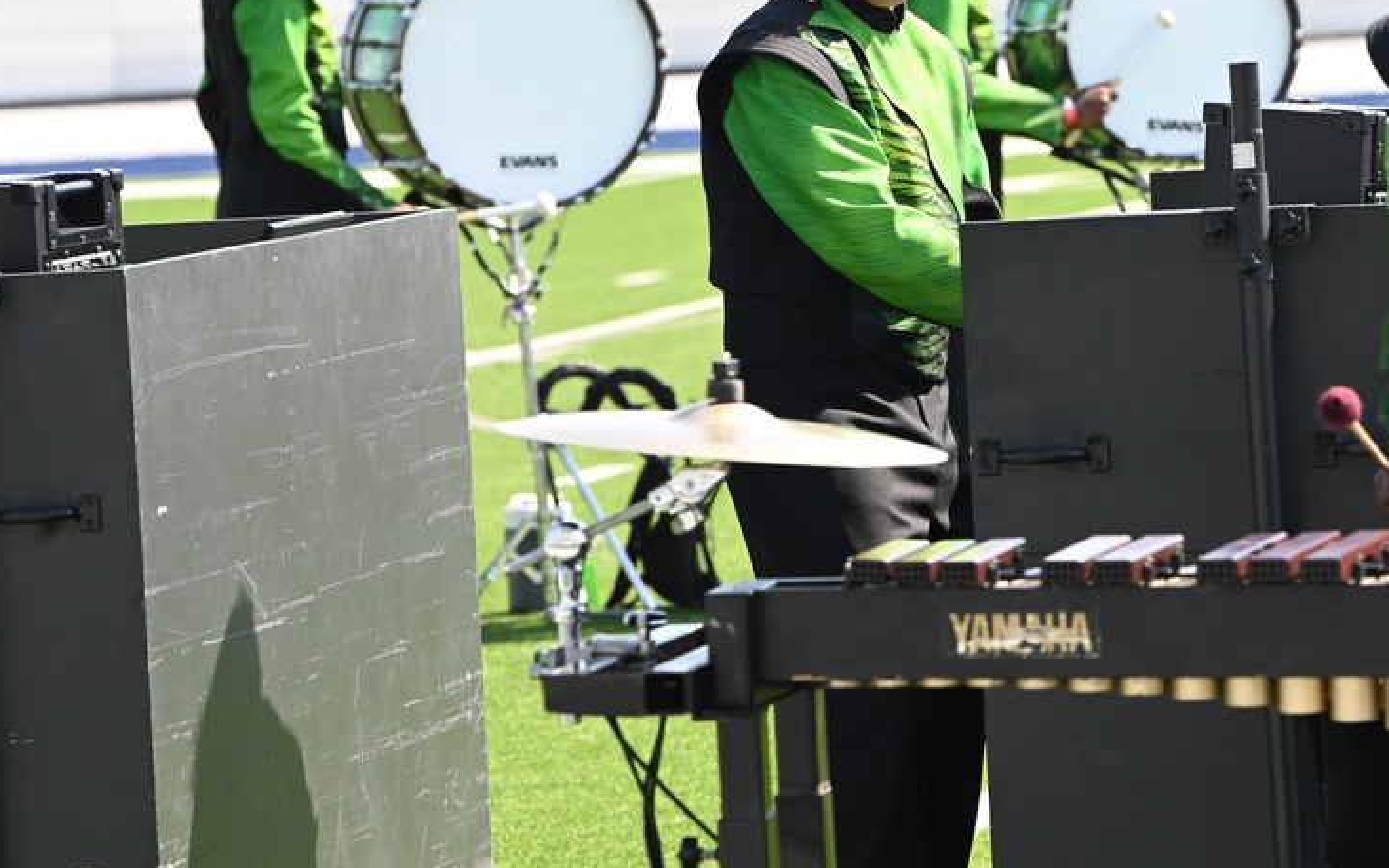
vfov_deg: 5.1
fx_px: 9727
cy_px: 271
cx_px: 871
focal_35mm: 257
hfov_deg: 8.2
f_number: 7.1
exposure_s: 1/800
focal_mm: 180
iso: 800
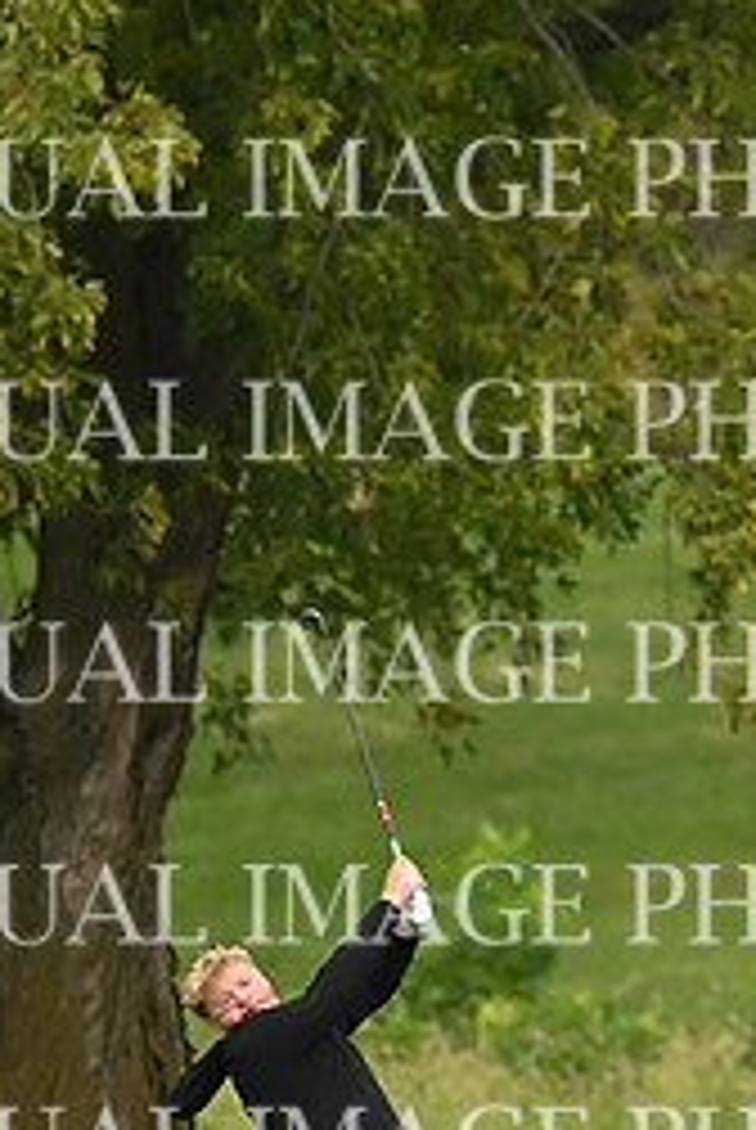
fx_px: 43473
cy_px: 783
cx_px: 596
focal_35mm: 1384
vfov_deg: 1.5
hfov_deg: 1.0
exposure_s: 1/3200
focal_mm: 400
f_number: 4.5
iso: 4000
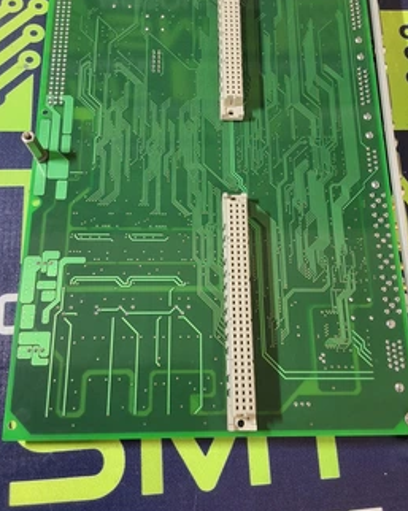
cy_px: 221
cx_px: 205
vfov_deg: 52.7
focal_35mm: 34
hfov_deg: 43.3
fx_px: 514
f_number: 1.9
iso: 100
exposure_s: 1/40
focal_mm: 2.91
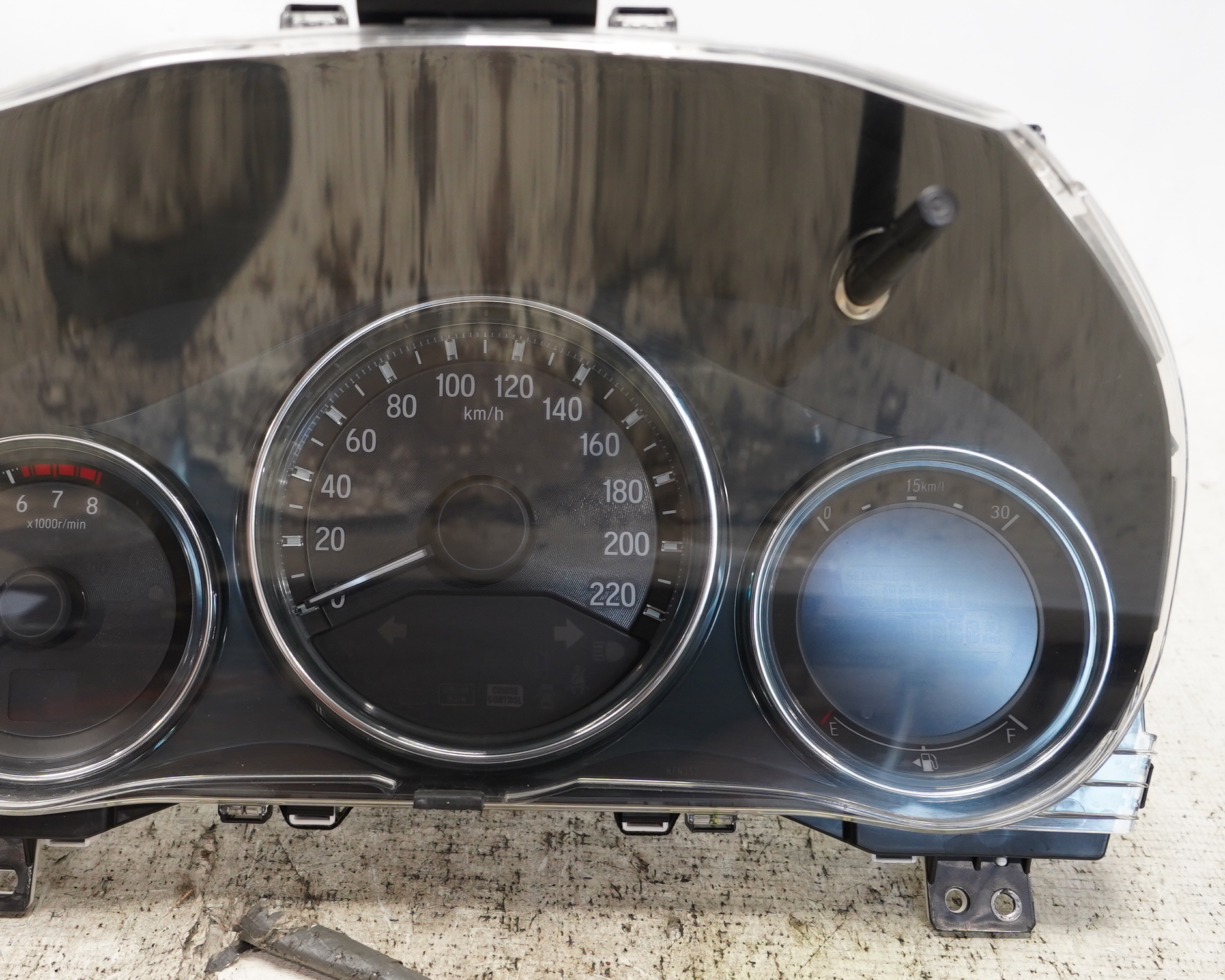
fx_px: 1305
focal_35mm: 36
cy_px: 426
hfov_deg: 49.9
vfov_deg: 41.1
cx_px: 480
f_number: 4
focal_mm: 16
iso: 640
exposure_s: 1/60
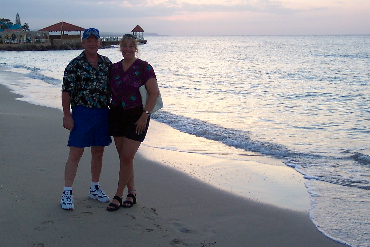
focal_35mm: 55
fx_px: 565
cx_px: 119
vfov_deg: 24.6
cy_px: 122
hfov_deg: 35.8
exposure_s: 1/90
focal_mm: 8
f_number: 2.8
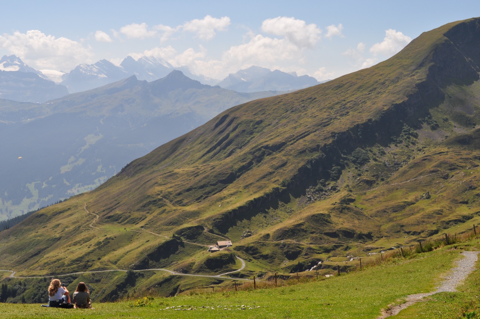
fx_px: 719
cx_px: 240
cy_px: 160
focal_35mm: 54
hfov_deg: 36.9
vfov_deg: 25.0
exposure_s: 1/320
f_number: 10
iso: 200
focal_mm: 36
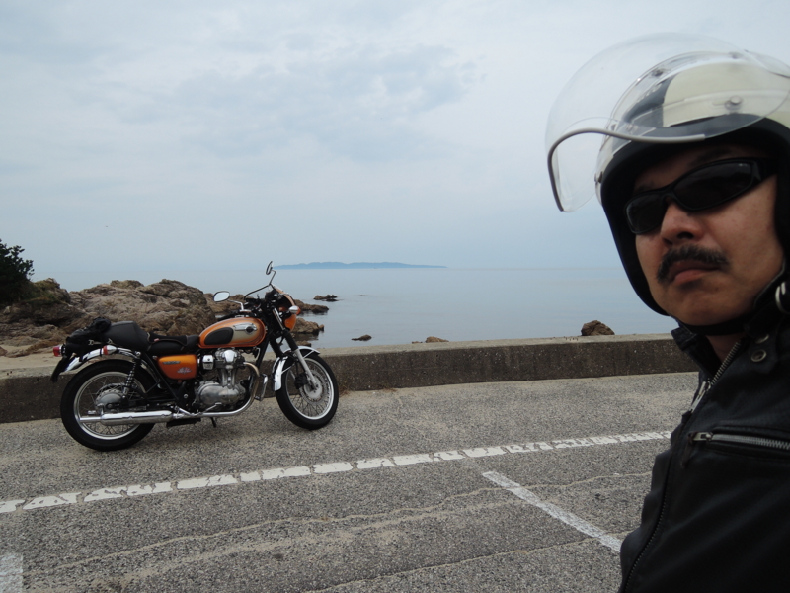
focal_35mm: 24
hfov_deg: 71.6
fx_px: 548
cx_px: 395
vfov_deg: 56.8
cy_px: 296
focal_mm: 5.1
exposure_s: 1/200
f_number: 2.8
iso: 80
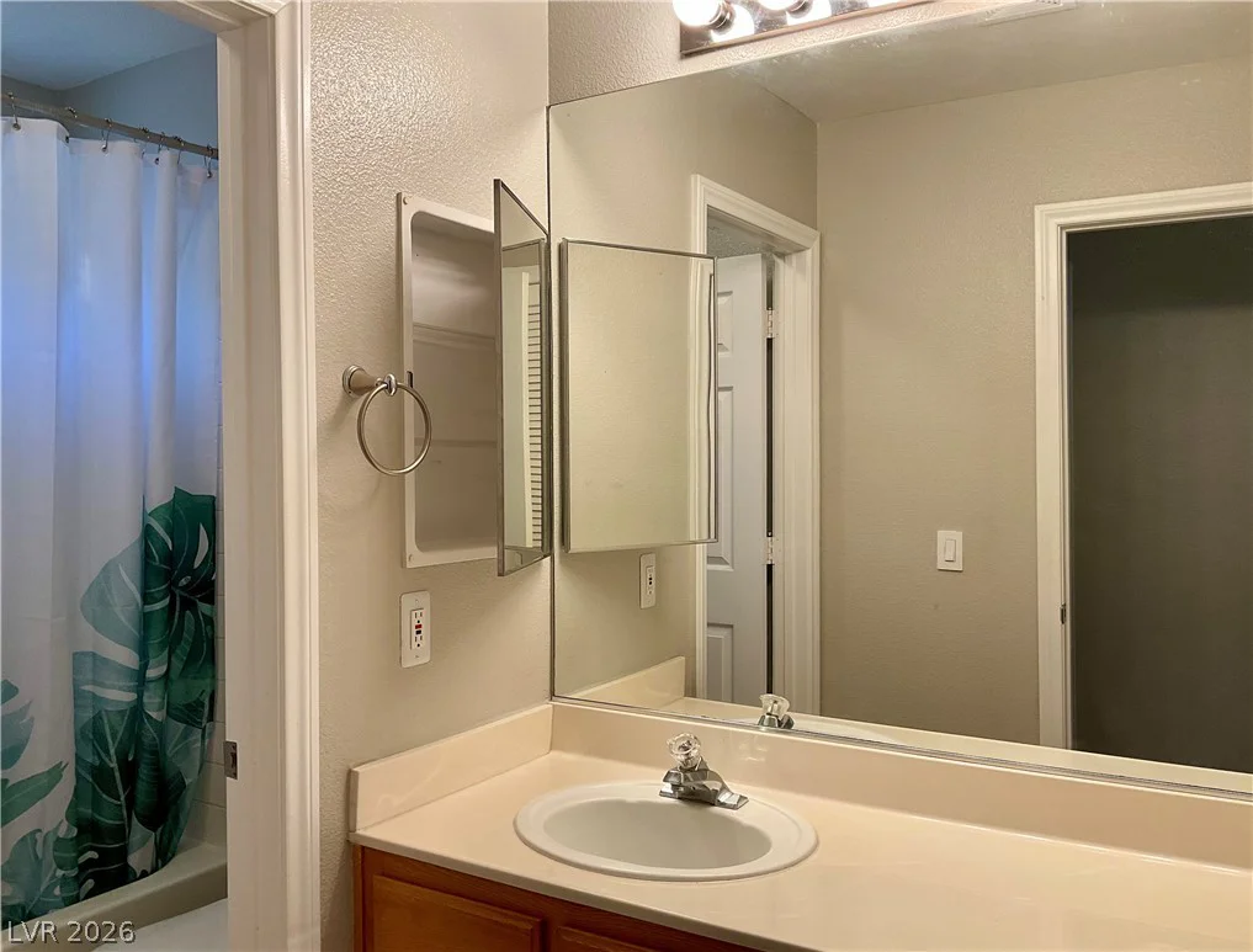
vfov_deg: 48.6
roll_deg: +0.2
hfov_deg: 61.4
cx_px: 626
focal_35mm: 29
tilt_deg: -1.4
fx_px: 1055
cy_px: 476
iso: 40
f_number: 1.8
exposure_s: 1/60
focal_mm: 3
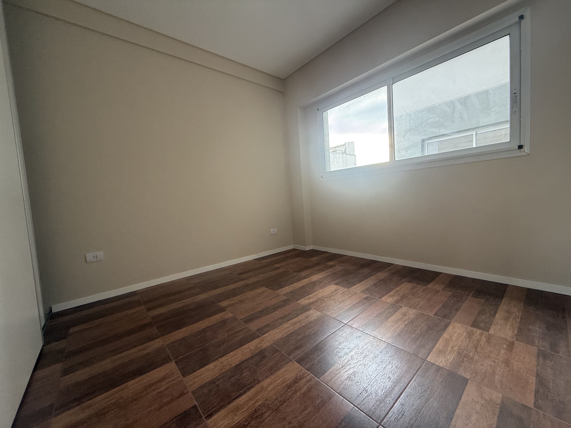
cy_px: 214
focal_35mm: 14
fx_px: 231
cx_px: 286
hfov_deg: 102.1
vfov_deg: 85.7
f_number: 2.2
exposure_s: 1/99
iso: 320
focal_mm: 2.22
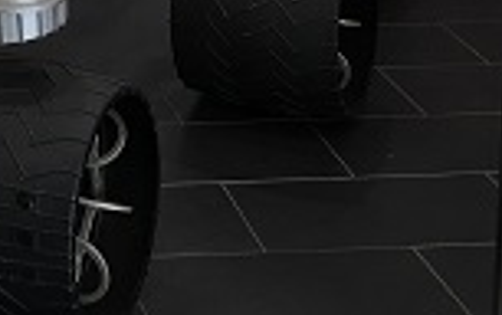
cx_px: -146
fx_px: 1465
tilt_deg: -8.8
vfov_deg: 11.4
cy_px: -262
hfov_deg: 18.2
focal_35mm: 107
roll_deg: +0.7
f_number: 2.2
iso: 25
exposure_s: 1/15
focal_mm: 4.15
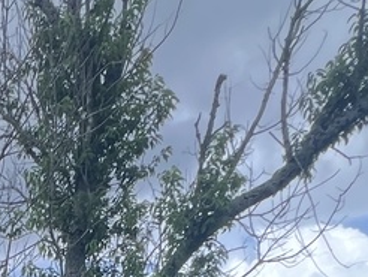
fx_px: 809
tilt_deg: -14.9
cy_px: 732
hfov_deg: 21.1
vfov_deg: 12.8
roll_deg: +2.1
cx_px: -206
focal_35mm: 76
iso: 32
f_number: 1.8
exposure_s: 1/384
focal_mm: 1.57
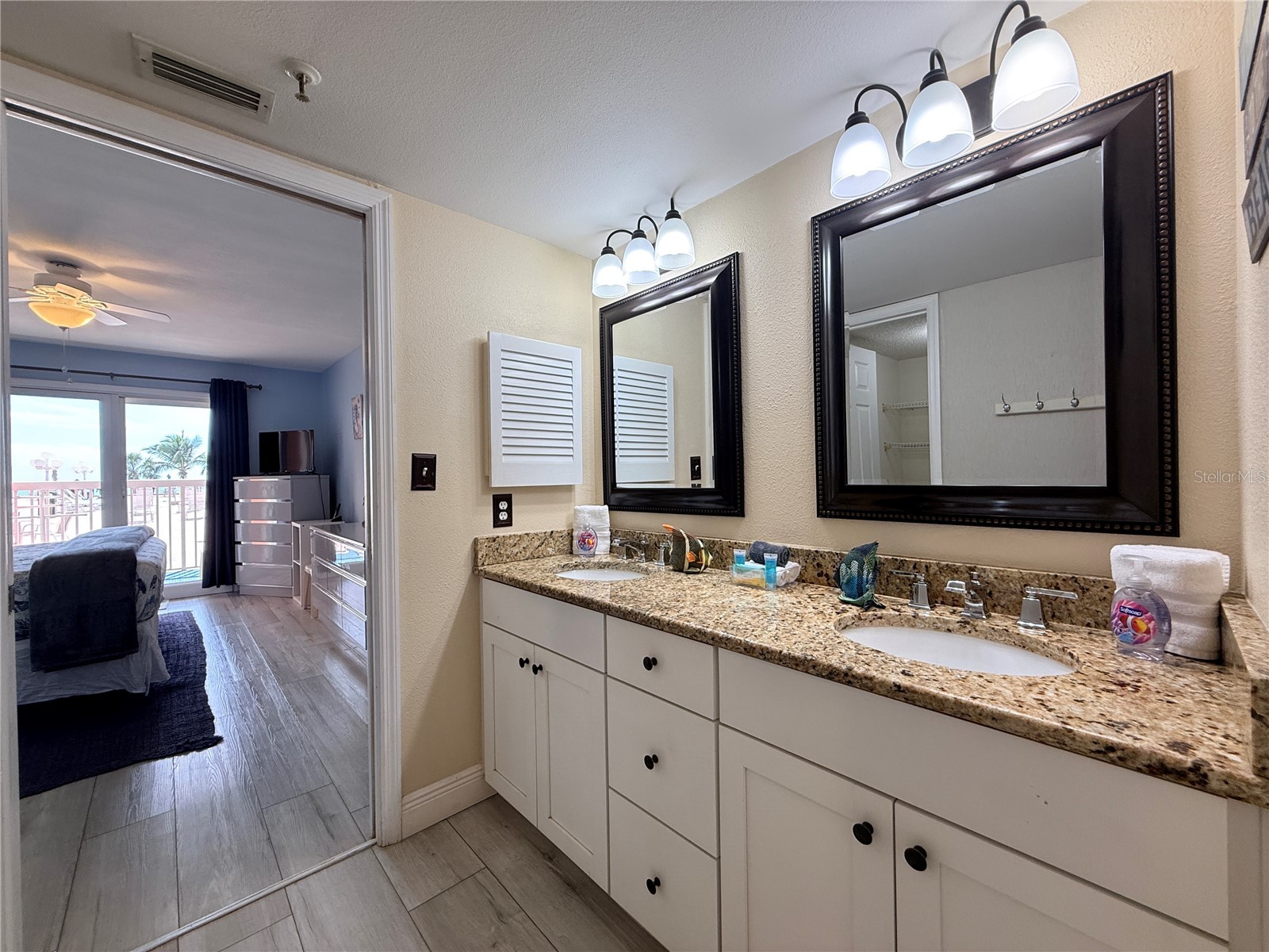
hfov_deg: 102.1
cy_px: 476
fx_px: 513
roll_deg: +1.0
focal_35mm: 14
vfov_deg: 85.7
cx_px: 634
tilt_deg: +0.0
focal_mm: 2.22
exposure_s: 1/120
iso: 100
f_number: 2.2
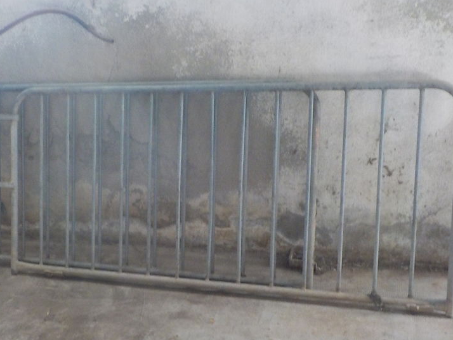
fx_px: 550
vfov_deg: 34.2
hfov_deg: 44.5
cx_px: 177
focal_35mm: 42
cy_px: 215
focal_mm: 4.1
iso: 400
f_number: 3.3
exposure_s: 1/20
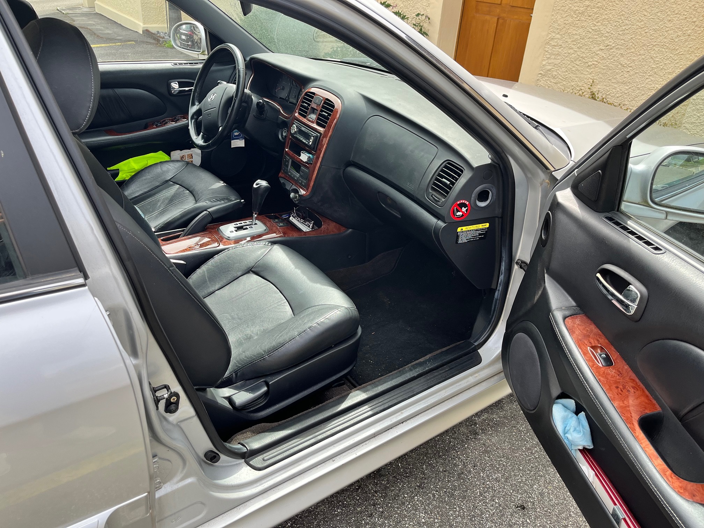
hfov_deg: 67.3
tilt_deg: -29.9
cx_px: 352
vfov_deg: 53.1
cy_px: 264
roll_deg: -4.0
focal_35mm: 26
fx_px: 529
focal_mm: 5.1
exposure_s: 1/577
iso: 50
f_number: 1.6
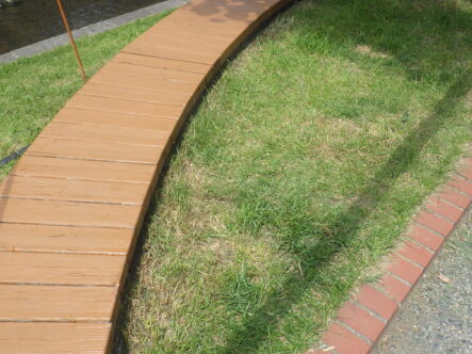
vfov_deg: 39.5
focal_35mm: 36
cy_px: 142
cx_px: 235
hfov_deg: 51.4
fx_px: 491
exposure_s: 1/500
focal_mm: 5
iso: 125
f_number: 4.2
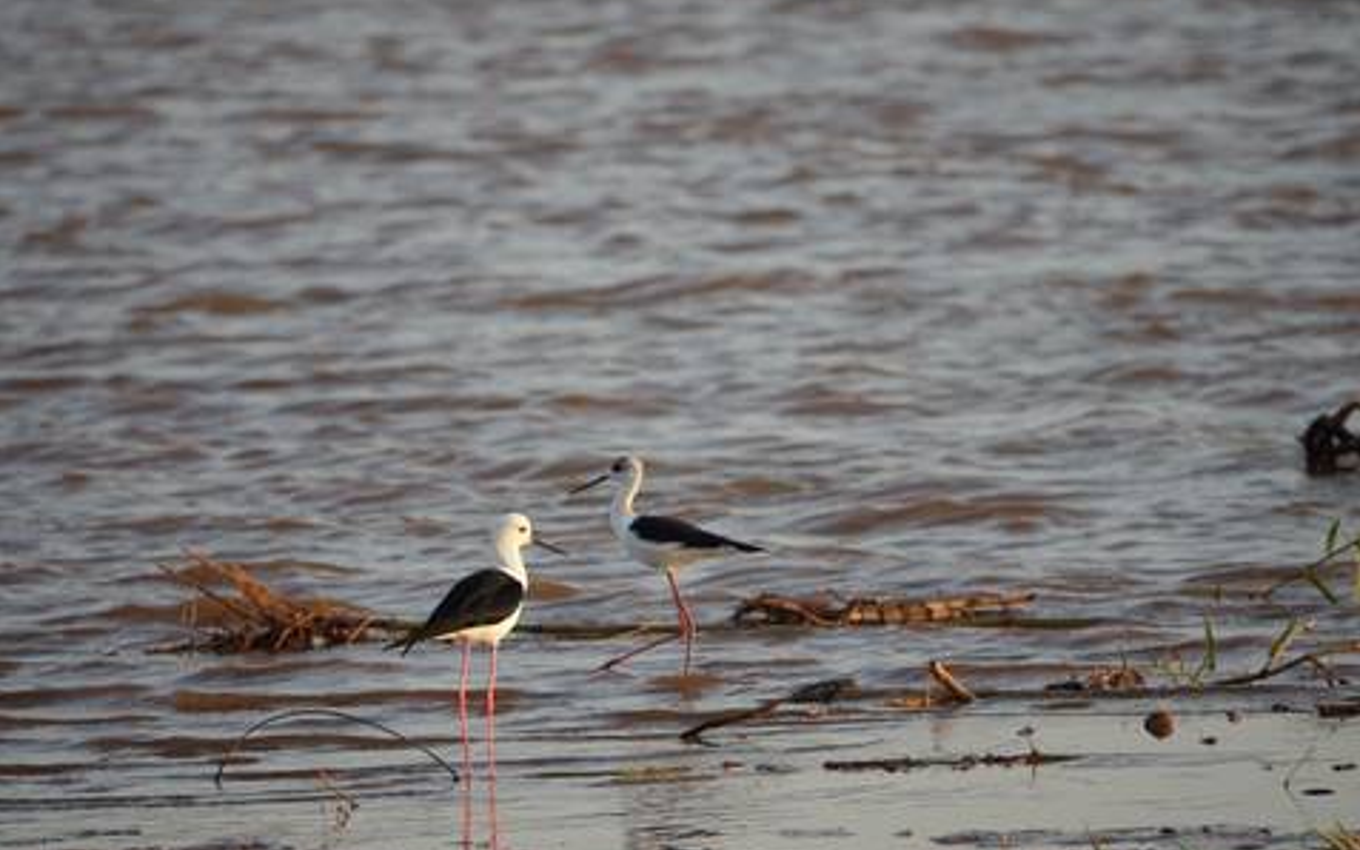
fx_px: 22792
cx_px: 679
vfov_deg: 2.1
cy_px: 425
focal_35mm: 615
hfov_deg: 3.4
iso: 125
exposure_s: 1/250
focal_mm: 220
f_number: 4
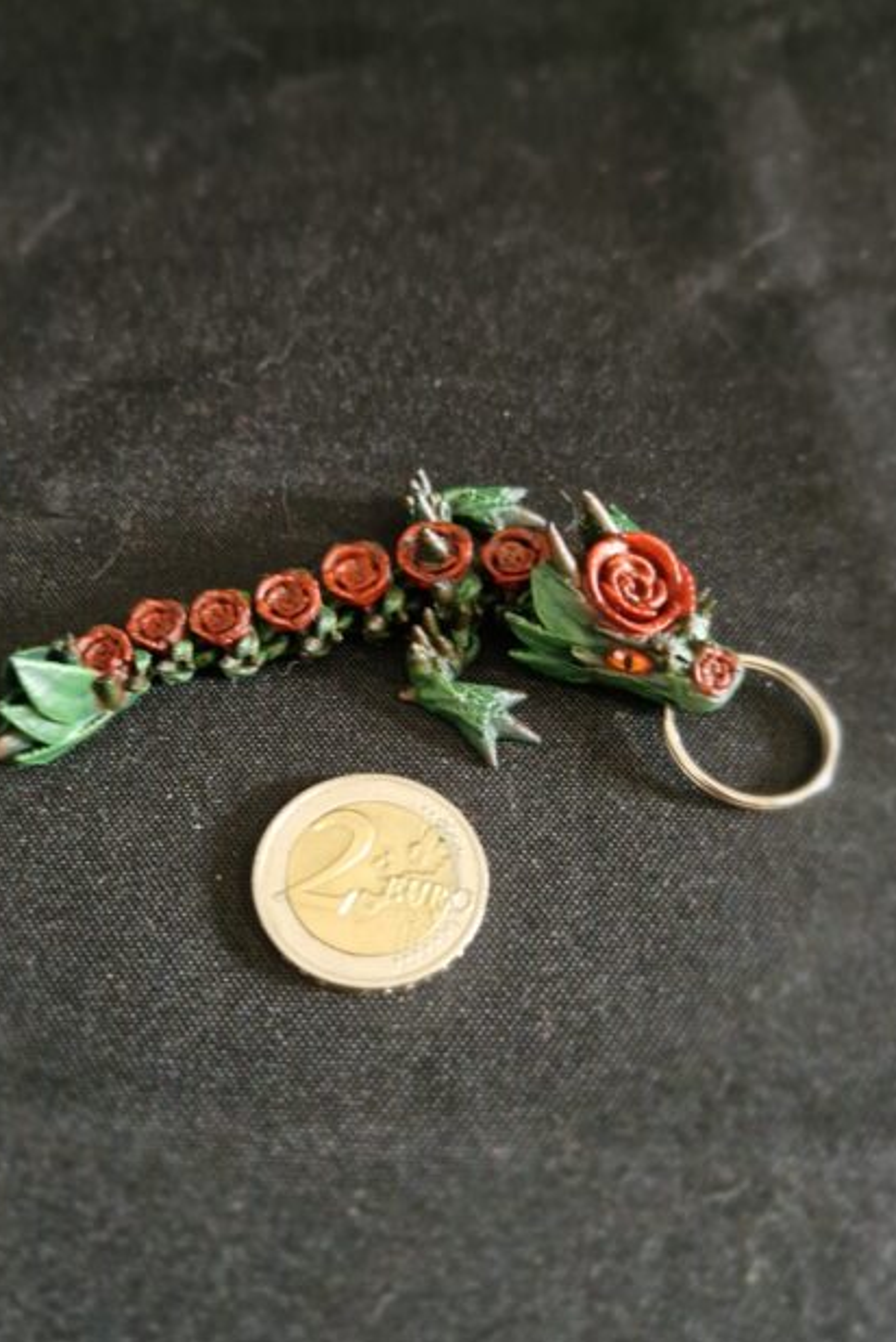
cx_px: 346
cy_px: 659
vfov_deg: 60.3
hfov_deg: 42.1
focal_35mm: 31
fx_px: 1156
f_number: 1.8
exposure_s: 1/25
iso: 1000
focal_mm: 5.54
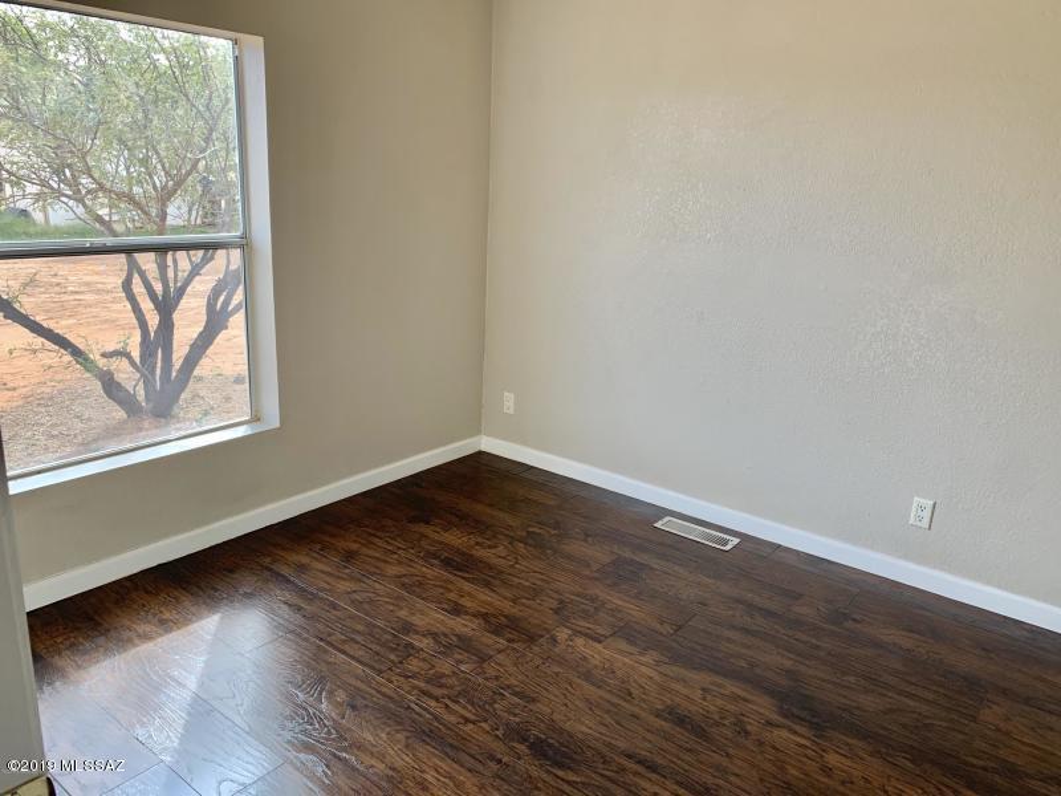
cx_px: 530
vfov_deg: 53.1
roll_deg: -2.7
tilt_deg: -15.2
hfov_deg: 67.3
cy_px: 398
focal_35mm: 26
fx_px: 797
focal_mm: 4.25
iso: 50
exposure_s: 1/122
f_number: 1.8
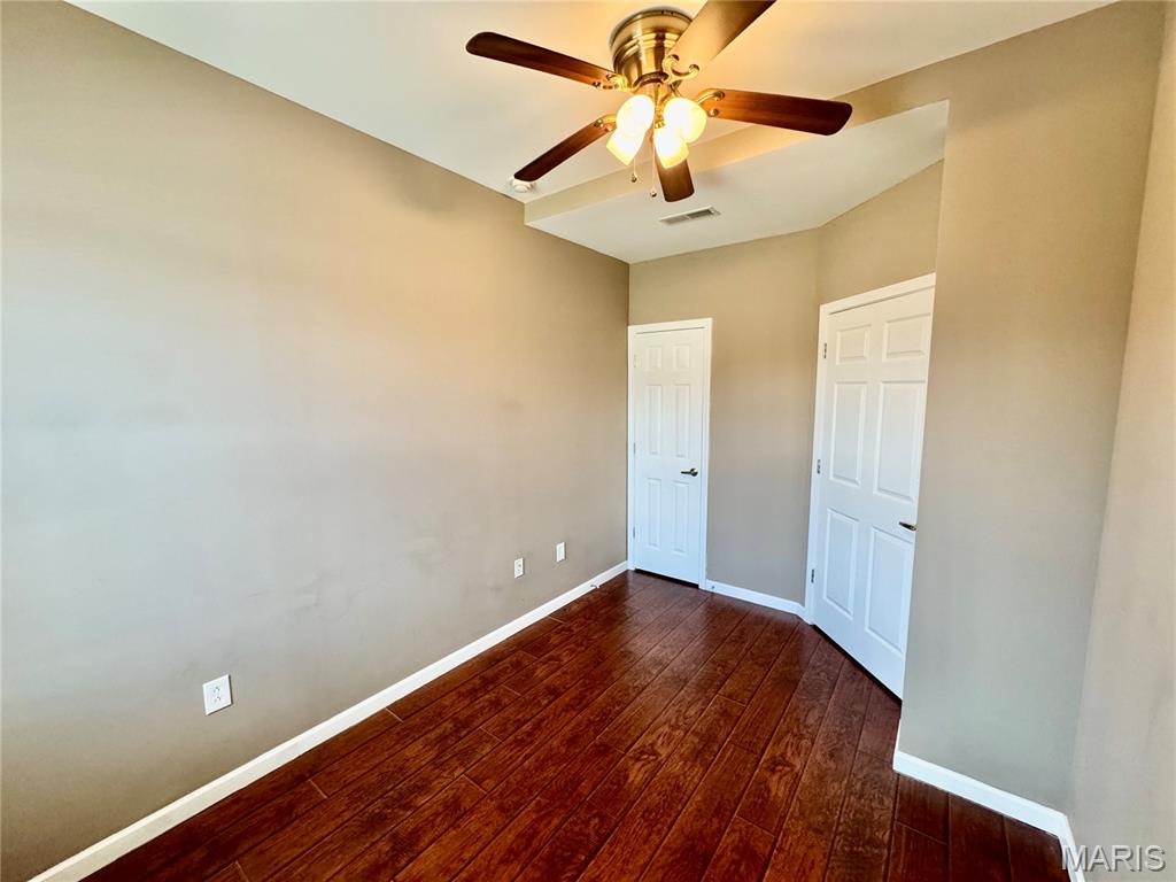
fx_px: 476
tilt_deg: -6.9
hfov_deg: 102.1
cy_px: 441
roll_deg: -0.4
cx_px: 588
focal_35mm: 14
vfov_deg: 85.7
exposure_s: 1/120
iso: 320
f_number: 2.2
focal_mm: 2.22
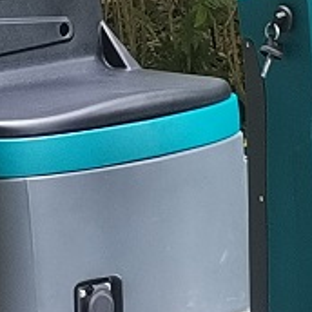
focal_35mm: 235
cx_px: 27
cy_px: 181
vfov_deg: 7.4
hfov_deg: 7.4
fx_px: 2396
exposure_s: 1/100
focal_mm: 4.75
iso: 80
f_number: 1.8
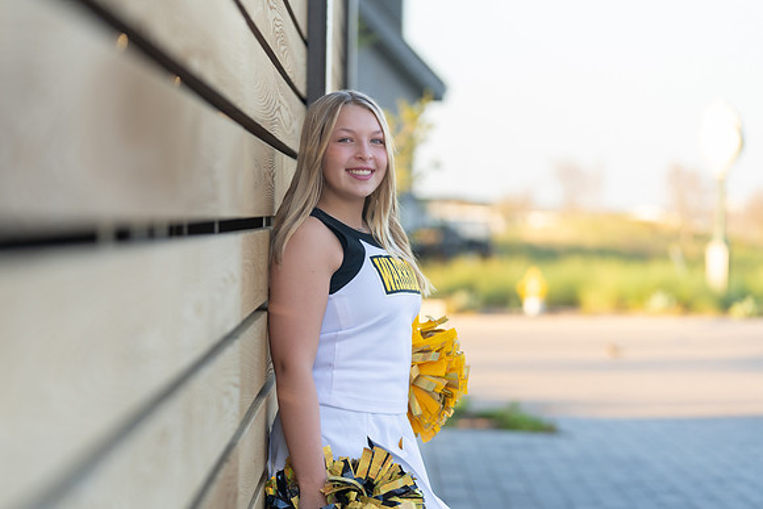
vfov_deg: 13.4
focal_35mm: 102
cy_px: 254
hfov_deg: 19.9
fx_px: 2171
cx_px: 382
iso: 200
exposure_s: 1/320
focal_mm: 98
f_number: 2.8
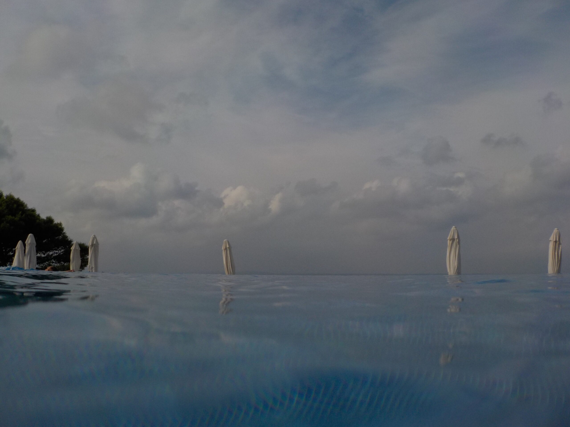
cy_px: 214
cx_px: 285
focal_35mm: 30
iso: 125
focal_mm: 4.1
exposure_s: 1/1250
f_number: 6.6
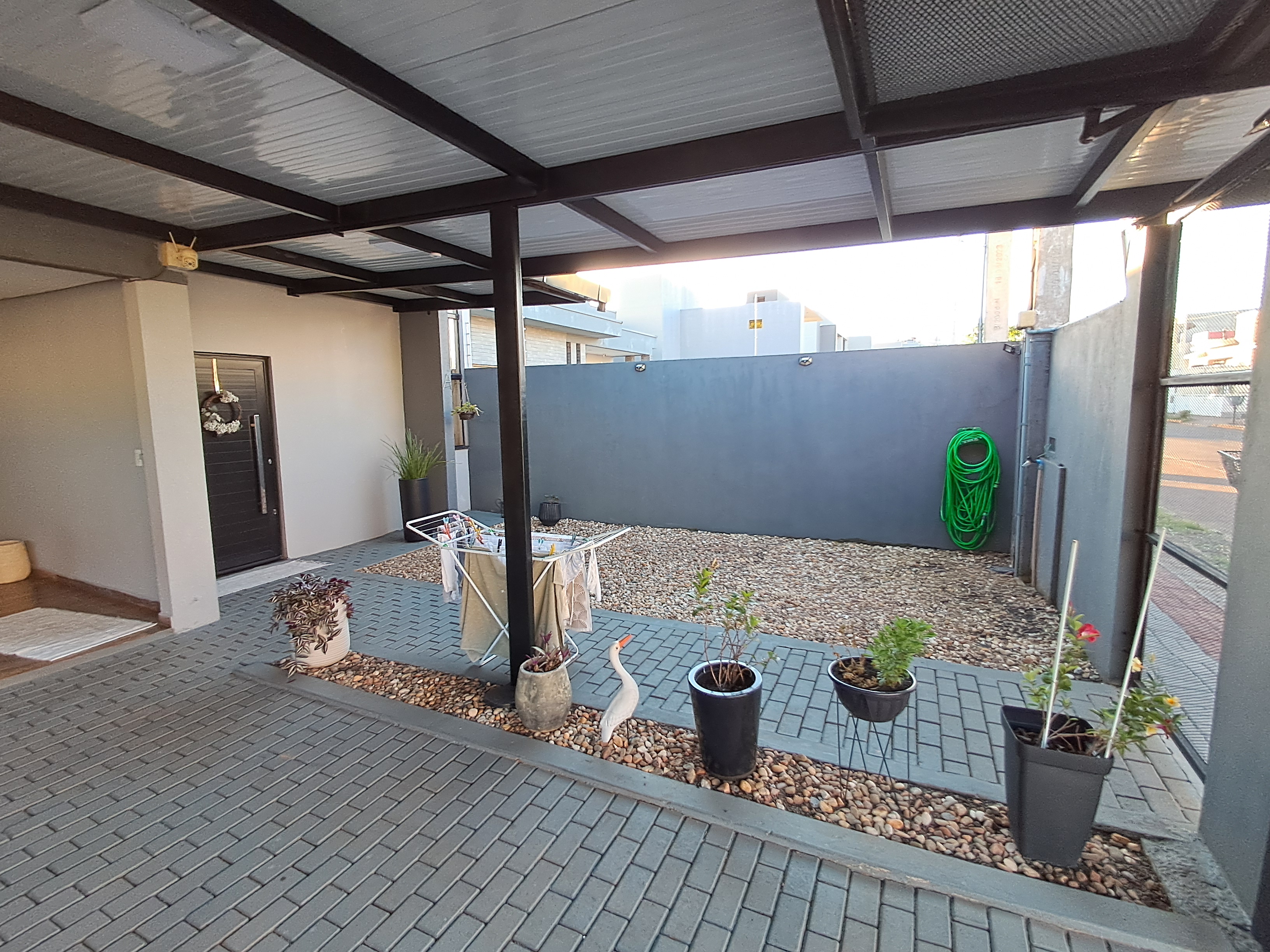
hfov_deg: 94.5
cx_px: 635
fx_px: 587
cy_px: 476
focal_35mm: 16
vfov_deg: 78.1
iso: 40
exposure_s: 1/40
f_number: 2.2
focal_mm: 1.64
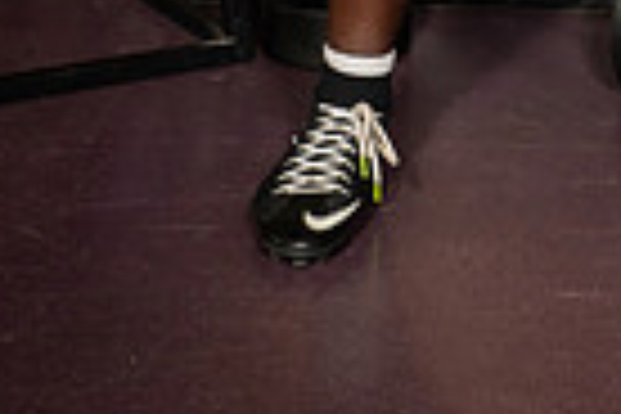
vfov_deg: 8.2
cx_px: 608
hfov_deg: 12.9
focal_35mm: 157
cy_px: -518
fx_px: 2708
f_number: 7.1
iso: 800
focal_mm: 48
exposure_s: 1/250
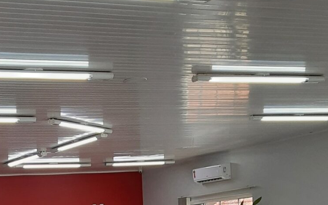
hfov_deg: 23.2
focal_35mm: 87
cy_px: 345
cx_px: 30
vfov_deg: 13.7
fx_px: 778
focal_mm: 5.23
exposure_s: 1/60
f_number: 1.8
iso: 64
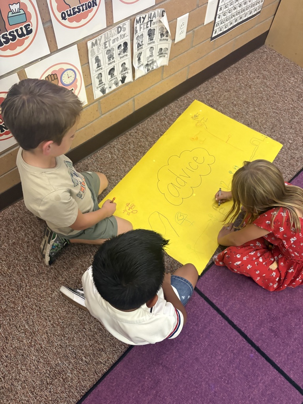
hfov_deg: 53.1
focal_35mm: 26
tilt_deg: -58.3
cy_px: 202
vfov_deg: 67.3
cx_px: 152
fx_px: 303
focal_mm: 5.96
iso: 400
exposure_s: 1/59
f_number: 1.6
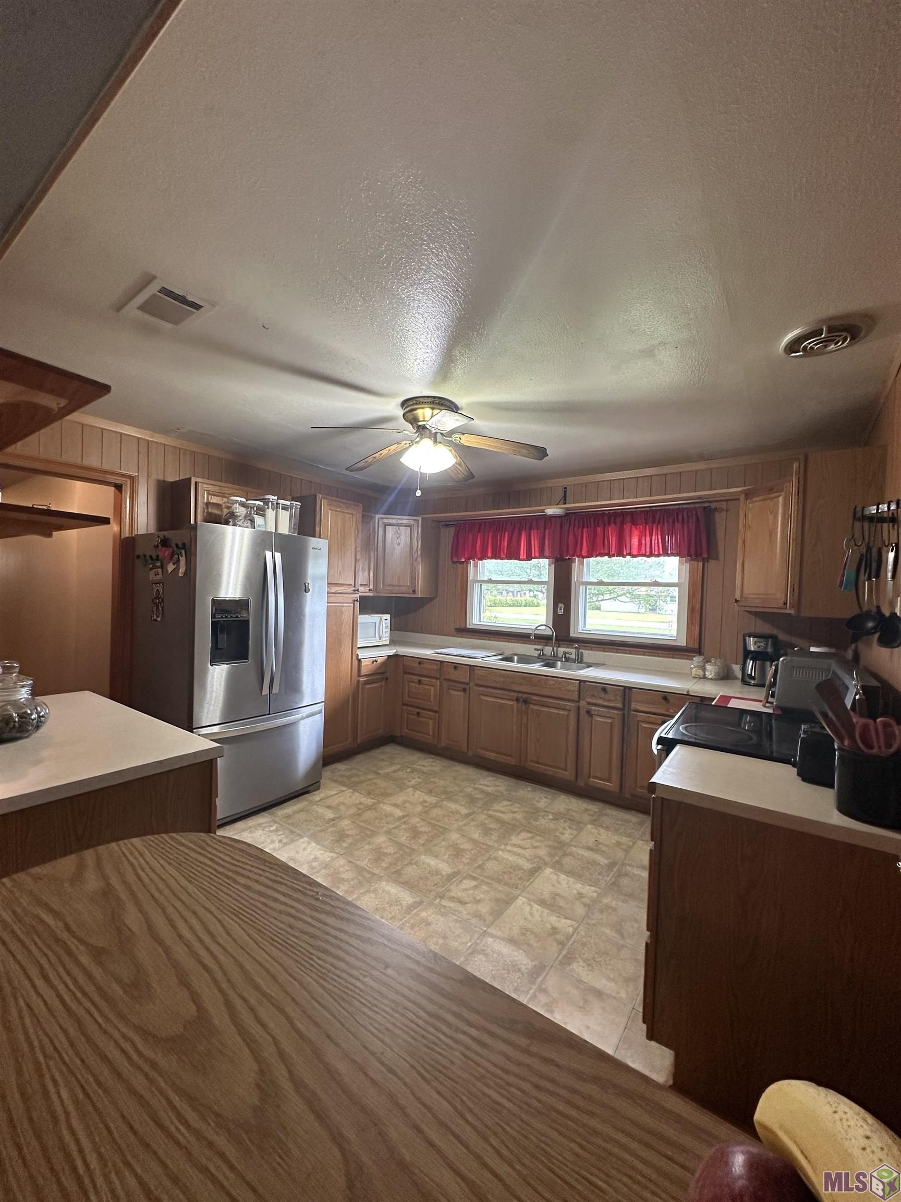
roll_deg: -2.6
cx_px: 450
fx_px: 486
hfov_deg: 85.7
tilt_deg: -0.4
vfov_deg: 102.1
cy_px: 601
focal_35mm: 14
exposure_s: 1/60
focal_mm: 2.22
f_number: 2.2
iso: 200
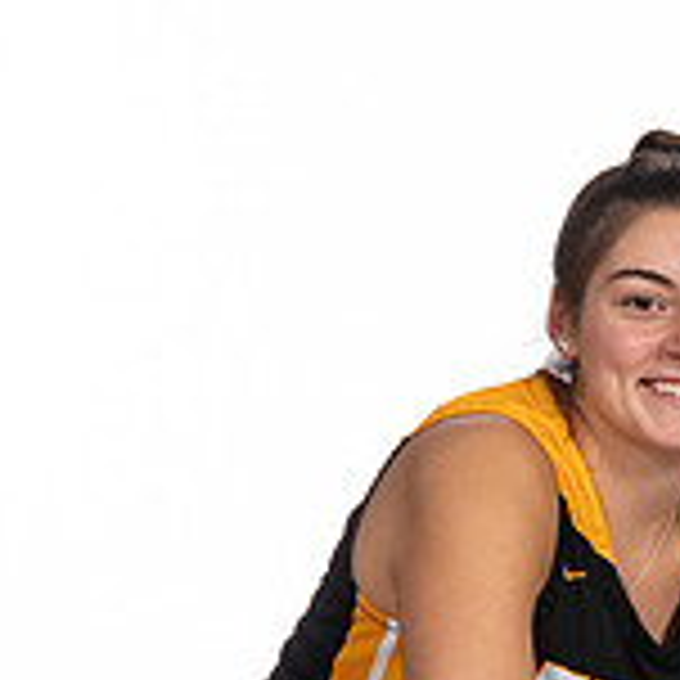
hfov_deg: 4.0
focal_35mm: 431
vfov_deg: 4.1
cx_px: 1185
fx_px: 9579
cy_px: 810
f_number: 5.6
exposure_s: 1/100
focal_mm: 70
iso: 100
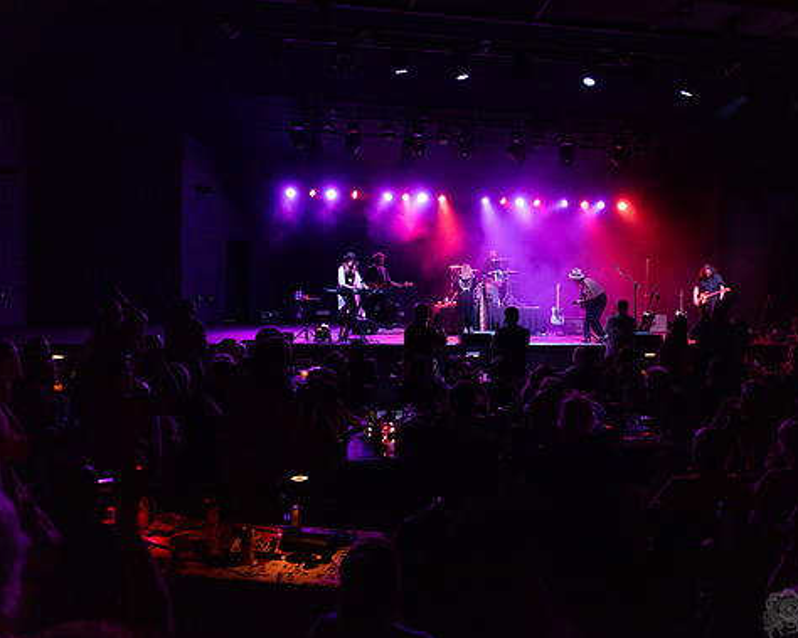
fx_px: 732
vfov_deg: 47.1
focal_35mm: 31
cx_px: 475
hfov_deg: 56.8
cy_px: 324
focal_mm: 27
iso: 2500
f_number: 3.2
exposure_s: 1/400
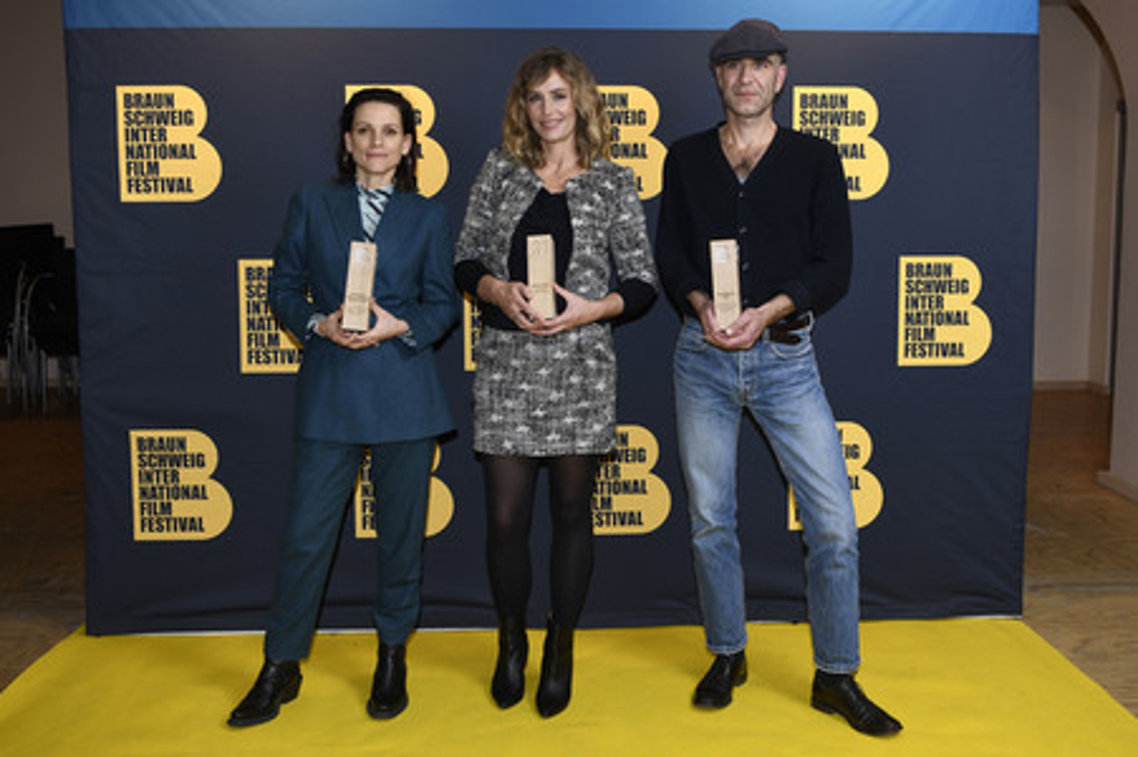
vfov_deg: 43.5
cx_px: 569
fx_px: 948
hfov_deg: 62.0
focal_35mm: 30
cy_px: 378
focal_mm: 30
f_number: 3.5
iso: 640
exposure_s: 1/320
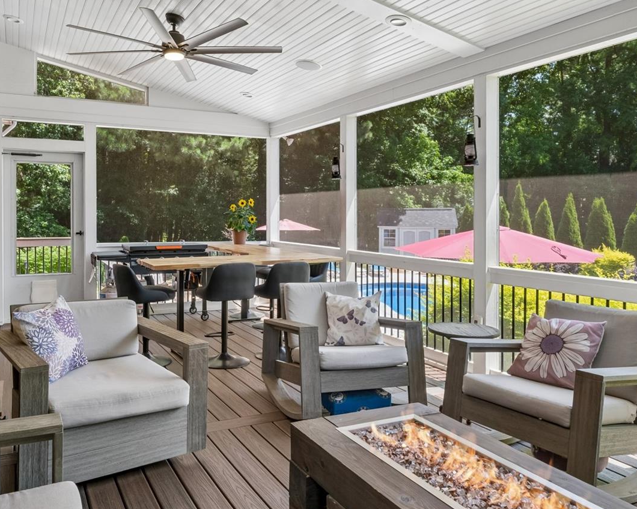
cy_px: 224
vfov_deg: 49.6
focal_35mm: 29
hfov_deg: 60.0
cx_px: 280
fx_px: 550
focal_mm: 16.1
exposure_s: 1/30
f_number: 13
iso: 400
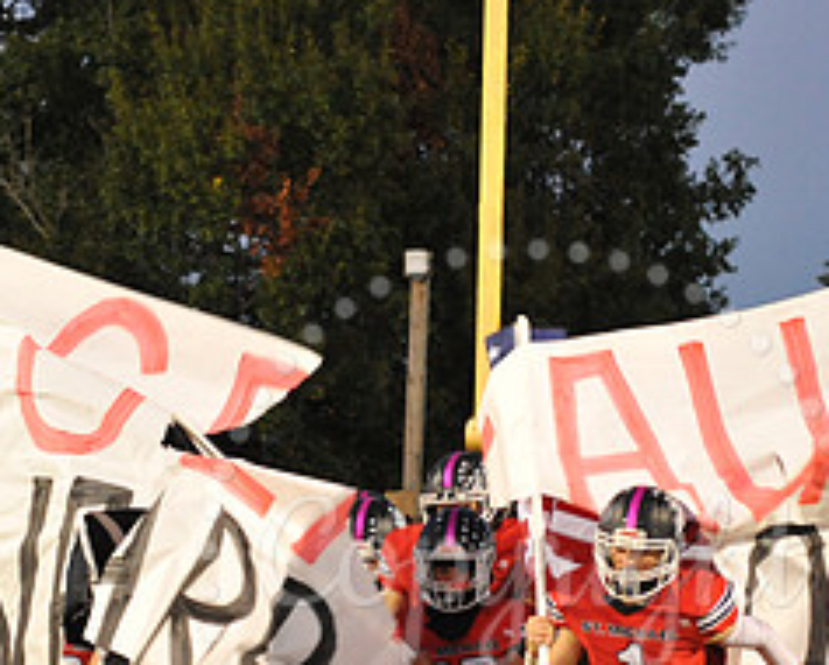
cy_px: 570
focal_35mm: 211
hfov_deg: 9.1
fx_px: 5181
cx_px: 532
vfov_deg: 7.3
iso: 4000
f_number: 5.6
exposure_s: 1/125
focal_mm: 92
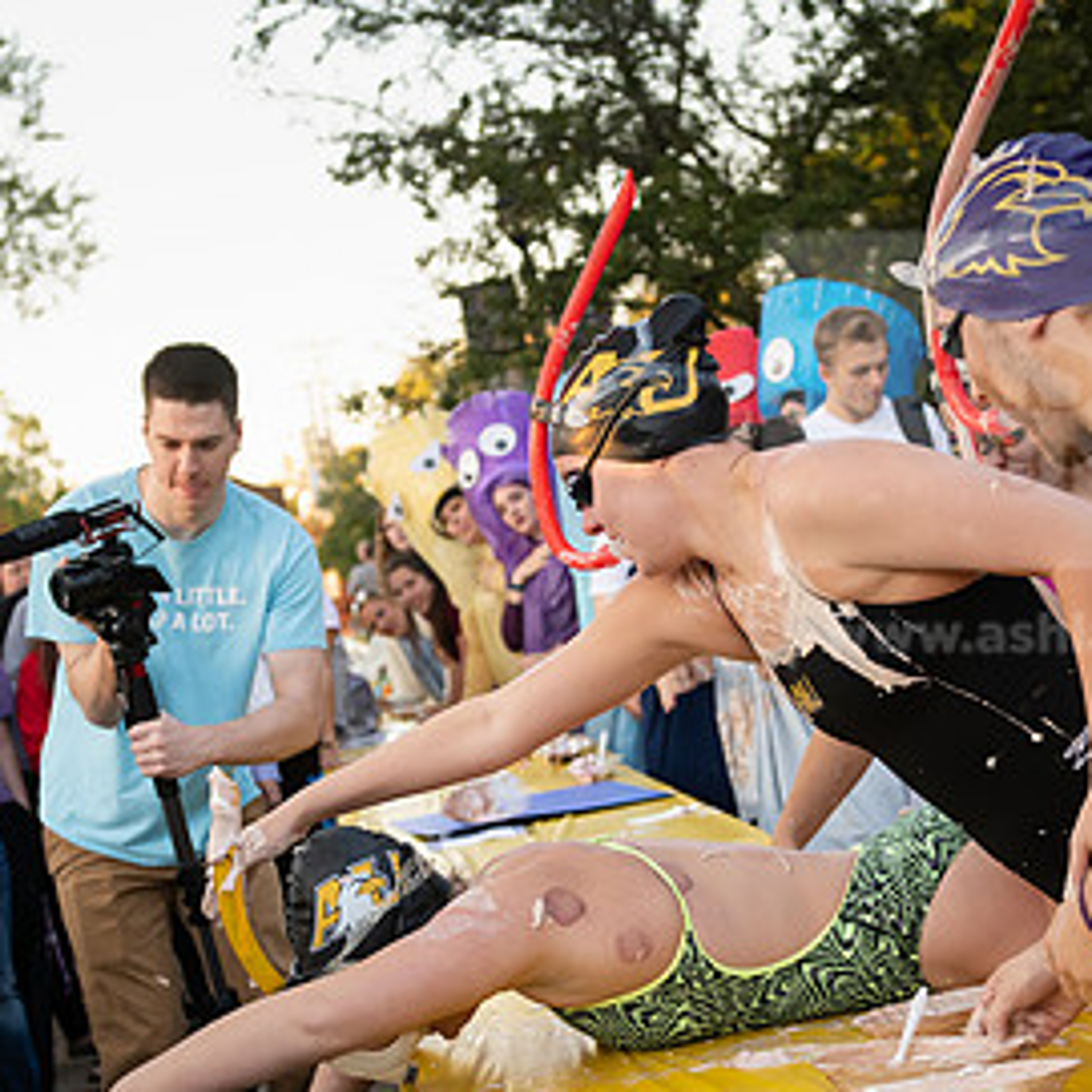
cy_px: 719
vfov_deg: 21.1
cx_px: 641
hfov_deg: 21.1
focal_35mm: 82
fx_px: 2927
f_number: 3.5
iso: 640
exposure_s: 1/400
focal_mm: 45
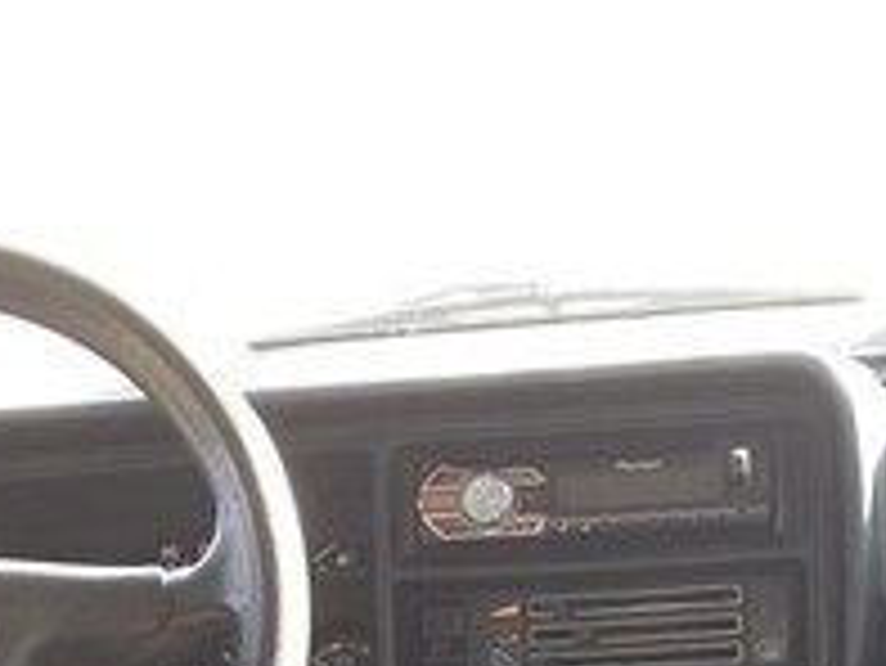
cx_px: 198
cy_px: 979
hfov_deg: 18.7
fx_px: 2664
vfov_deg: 13.5
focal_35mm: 104
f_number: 2.2
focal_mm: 3.3
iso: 40
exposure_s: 1/50
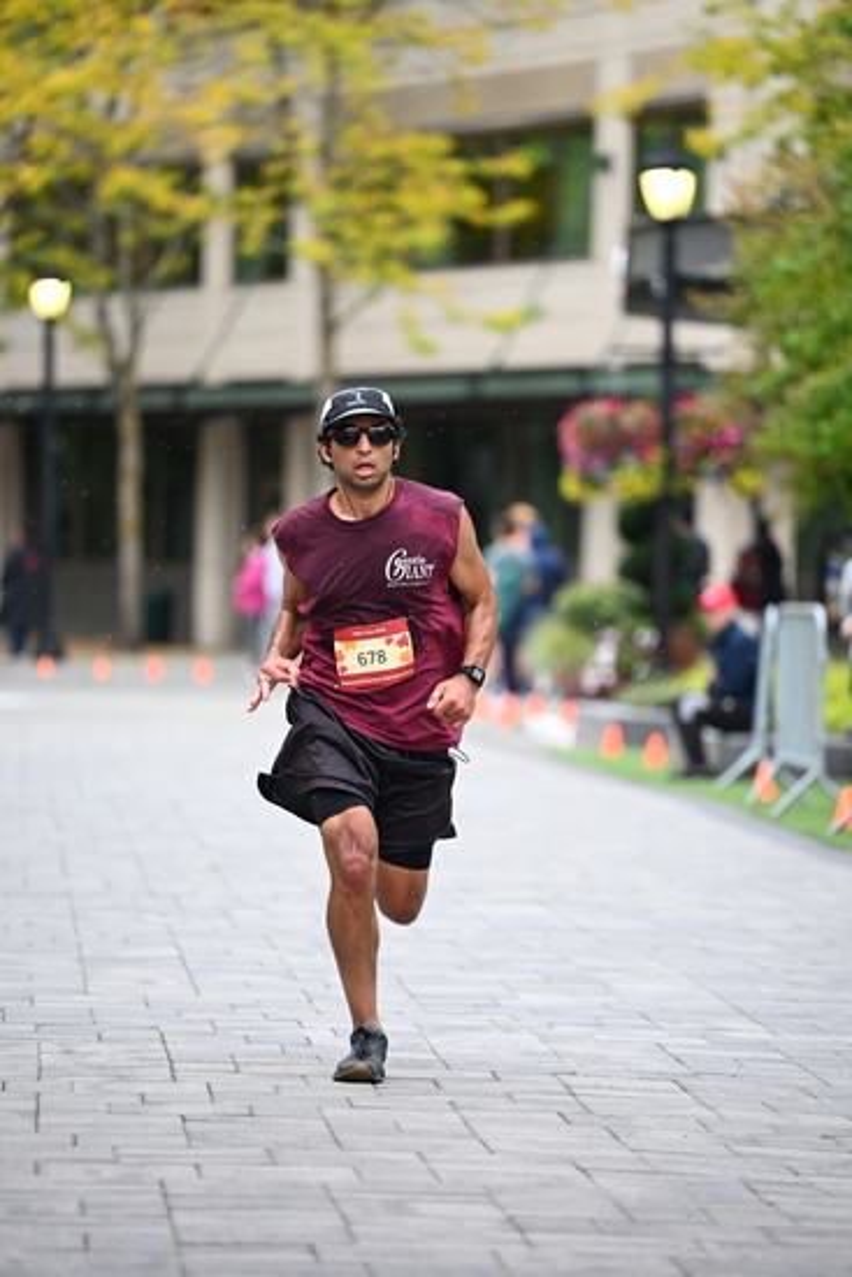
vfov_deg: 11.1
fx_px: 6563
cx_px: 426
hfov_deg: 7.4
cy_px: 638
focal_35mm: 185
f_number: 2.8
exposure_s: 1/1250
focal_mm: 185
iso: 1250
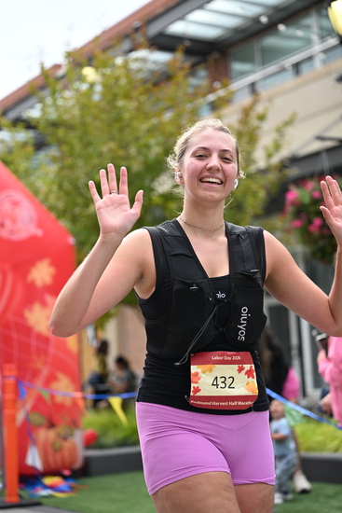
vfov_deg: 28.8
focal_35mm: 70
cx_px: 171
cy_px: 256
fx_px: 997
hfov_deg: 19.5
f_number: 2.8
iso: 640
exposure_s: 1/2500
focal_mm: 70
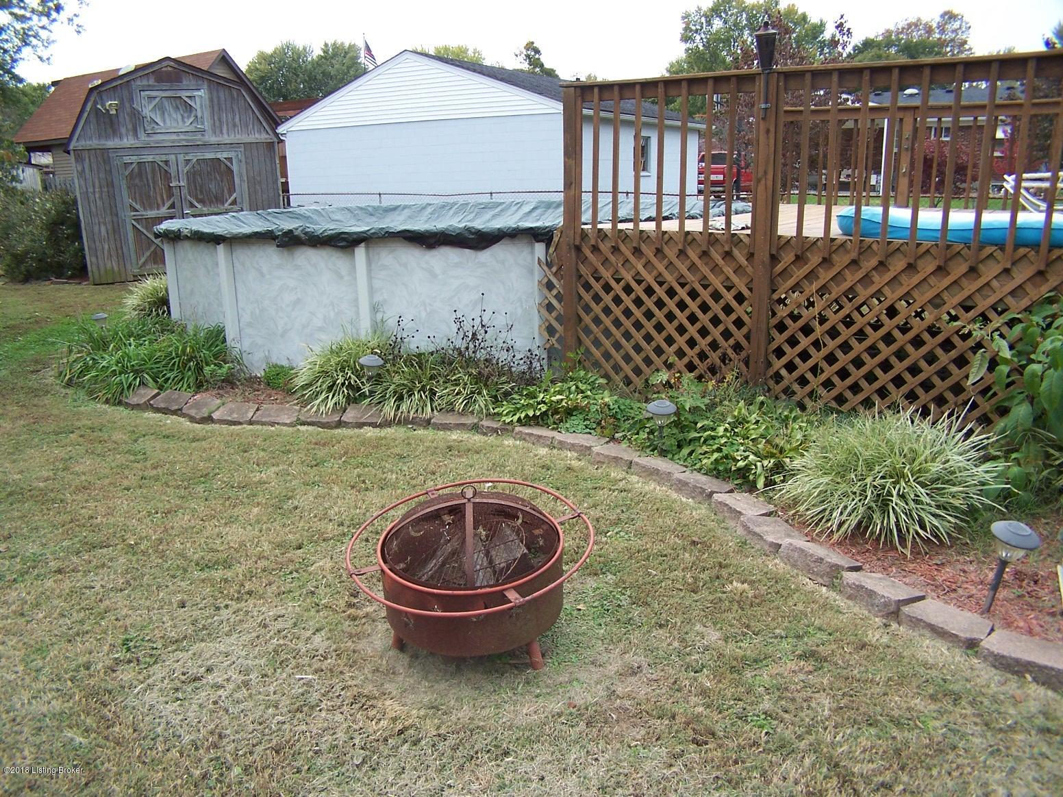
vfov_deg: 37.7
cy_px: 398
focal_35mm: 38
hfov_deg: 49.0
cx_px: 532
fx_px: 1167
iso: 80
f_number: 2.8
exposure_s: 1/250
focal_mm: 6.3
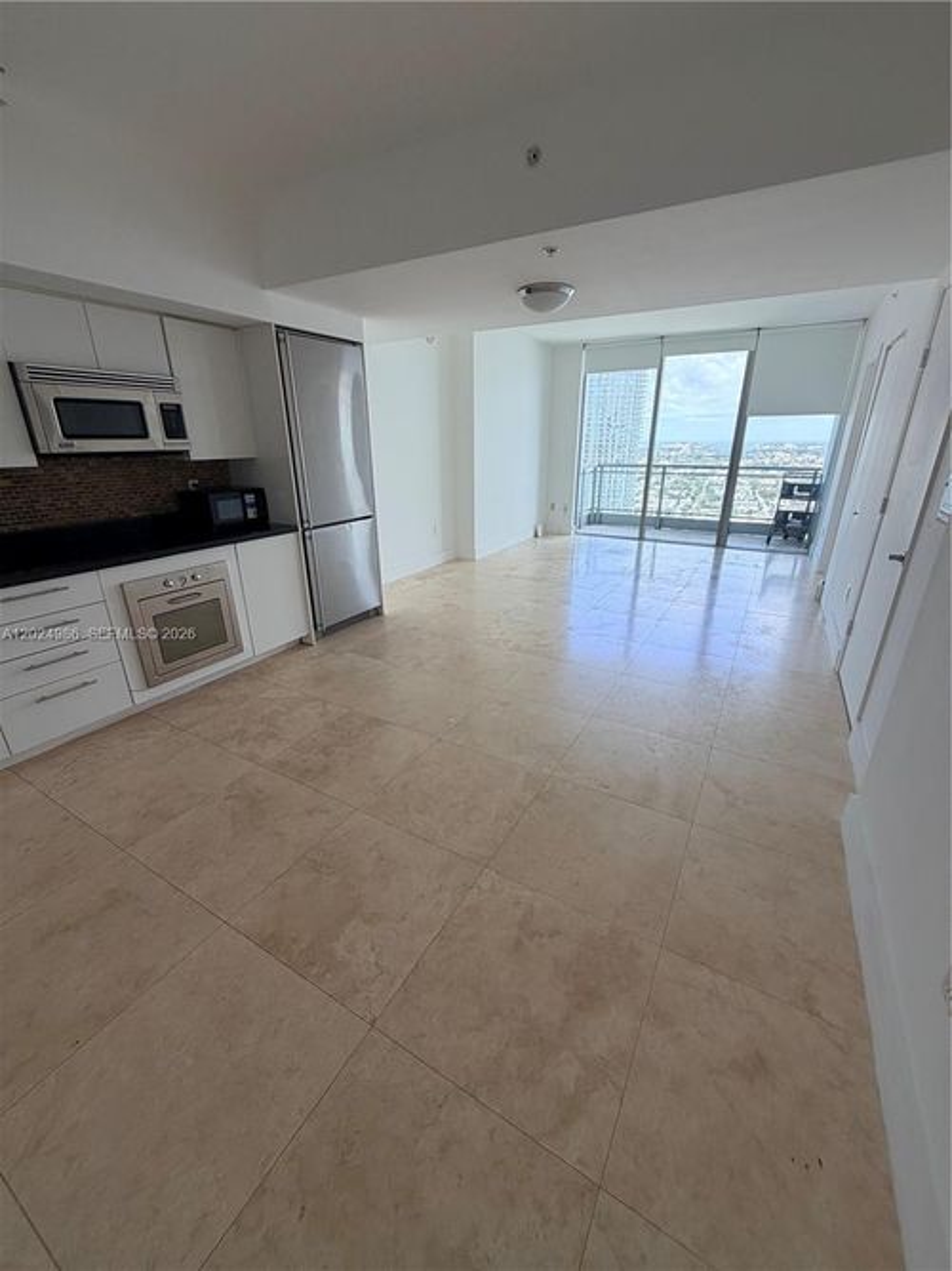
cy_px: 636
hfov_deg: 85.7
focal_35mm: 14
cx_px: 476
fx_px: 514
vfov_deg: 102.1
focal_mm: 2.22
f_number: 2.2
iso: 50
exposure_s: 1/203
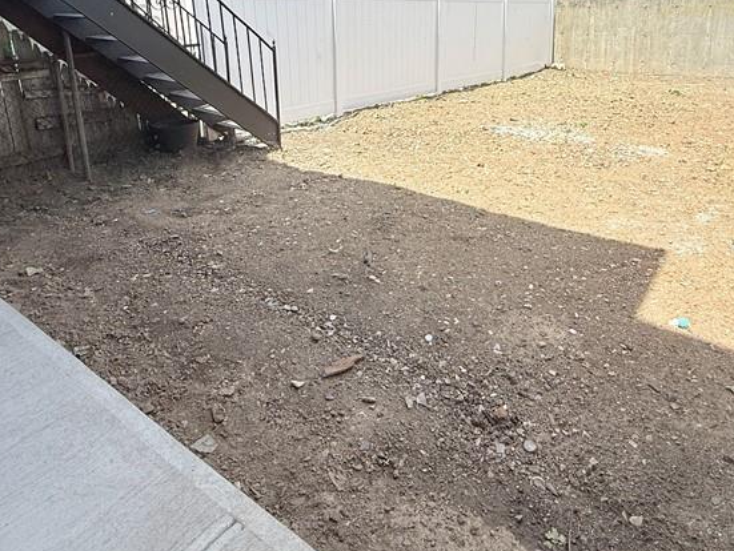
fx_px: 552
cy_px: 122
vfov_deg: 50.4
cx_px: 405
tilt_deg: -12.1
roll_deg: +0.6
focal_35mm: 26
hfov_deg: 67.1
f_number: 2.2
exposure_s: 1/1211
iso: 50
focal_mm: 2.22
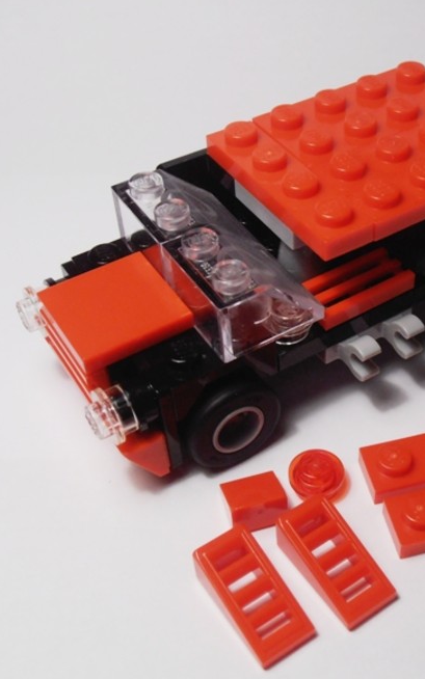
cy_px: 340
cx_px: 347
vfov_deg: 37.5
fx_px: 1000
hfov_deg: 23.6
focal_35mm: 54
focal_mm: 6.61
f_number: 3.9
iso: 80
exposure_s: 1/100
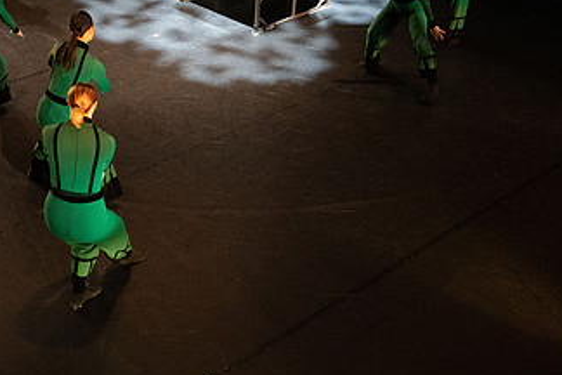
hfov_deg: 33.2
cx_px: 137
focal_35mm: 59
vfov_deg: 22.5
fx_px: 921
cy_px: 53
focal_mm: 33
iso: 8000
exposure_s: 1/400
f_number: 4
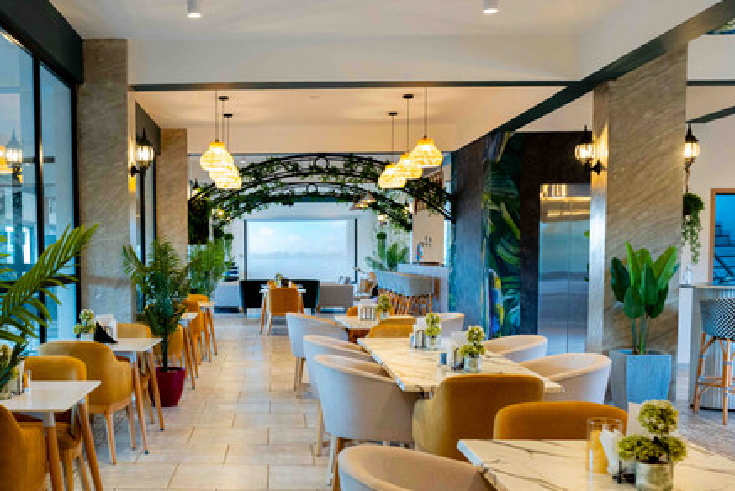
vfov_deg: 32.5
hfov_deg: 46.6
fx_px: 838
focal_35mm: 41
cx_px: 241
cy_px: 320
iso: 2500
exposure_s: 1/50
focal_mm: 28
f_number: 5
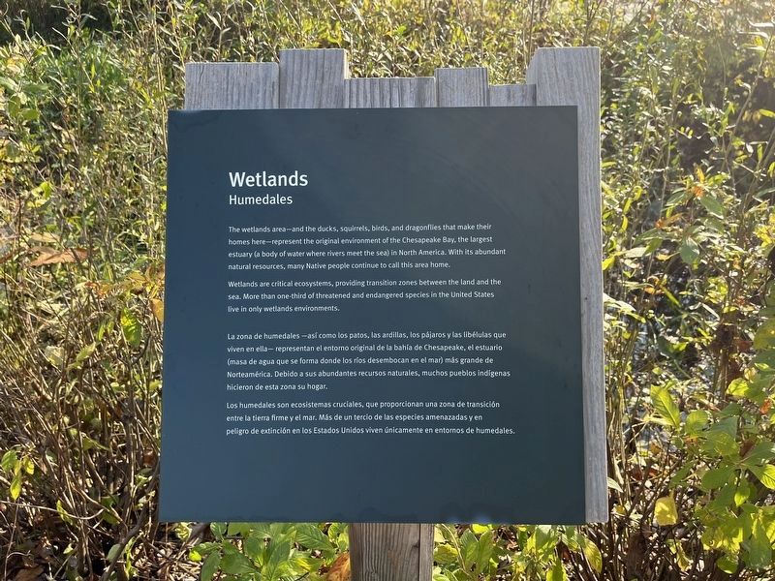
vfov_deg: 53.1
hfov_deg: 67.3
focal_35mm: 26
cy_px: 290
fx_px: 582
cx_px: 388
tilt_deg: -28.1
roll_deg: -0.5
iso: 50
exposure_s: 1/307
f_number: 1.6
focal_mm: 5.1
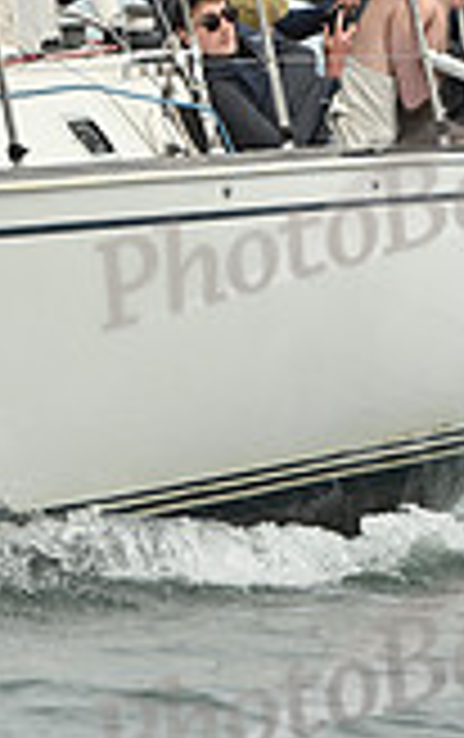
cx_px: -135
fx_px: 14497
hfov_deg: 1.8
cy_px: 43
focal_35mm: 719
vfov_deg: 2.9
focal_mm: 200
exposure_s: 1/2000
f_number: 9
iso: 320
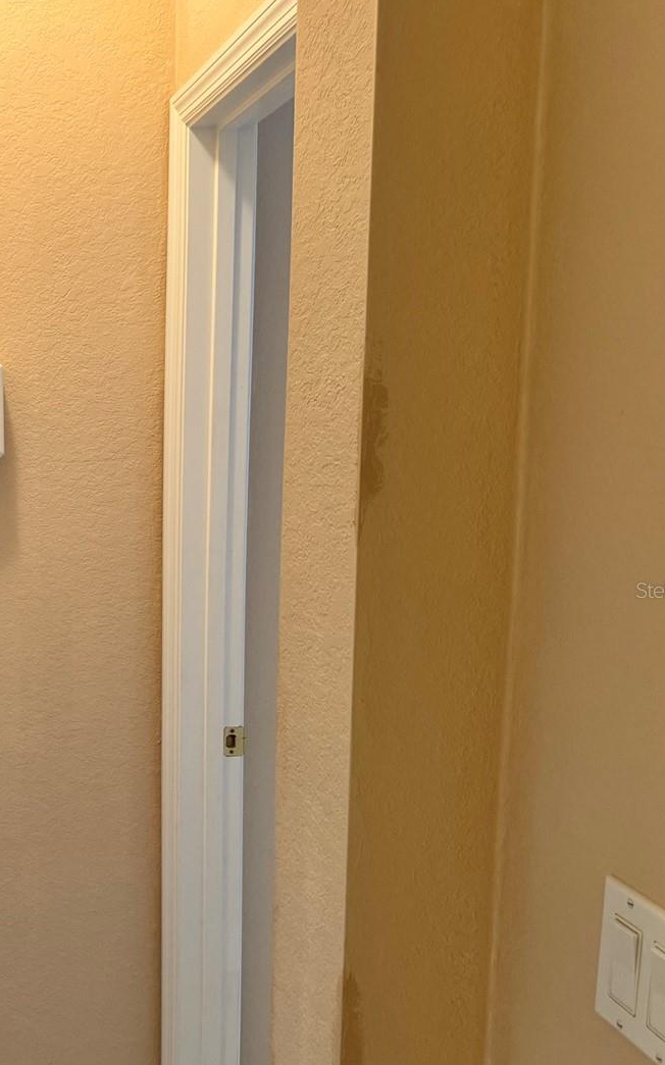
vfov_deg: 50.3
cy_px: 590
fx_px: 1132
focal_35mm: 39
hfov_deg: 29.3
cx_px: -84
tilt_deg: -9.0
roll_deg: +1.0
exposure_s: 1/60
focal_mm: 6.76
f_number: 1.78
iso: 200
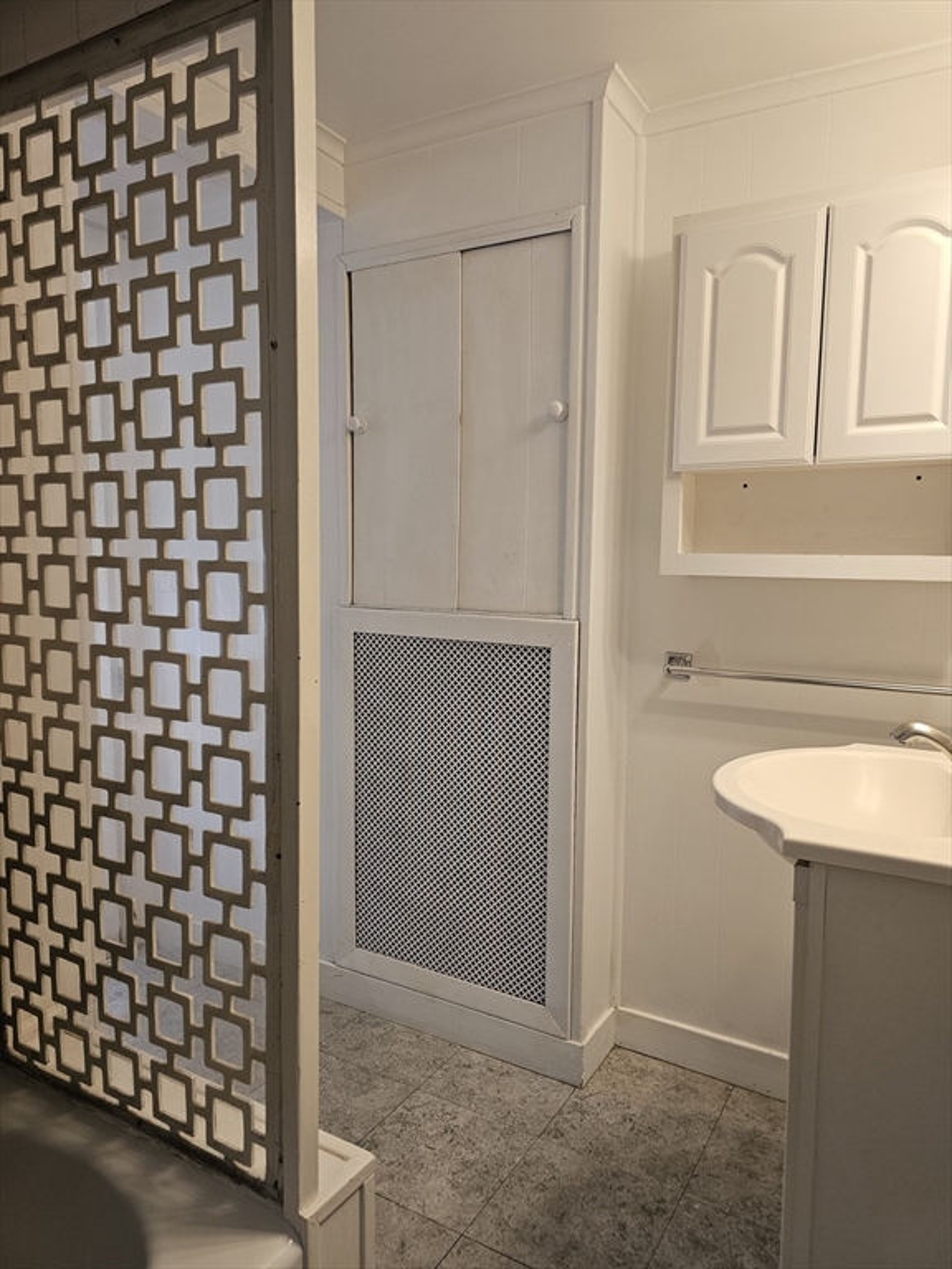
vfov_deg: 73.9
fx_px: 843
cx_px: 476
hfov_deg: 58.9
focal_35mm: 23
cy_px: 634
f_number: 1.7
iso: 160
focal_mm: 6.3
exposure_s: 1/120
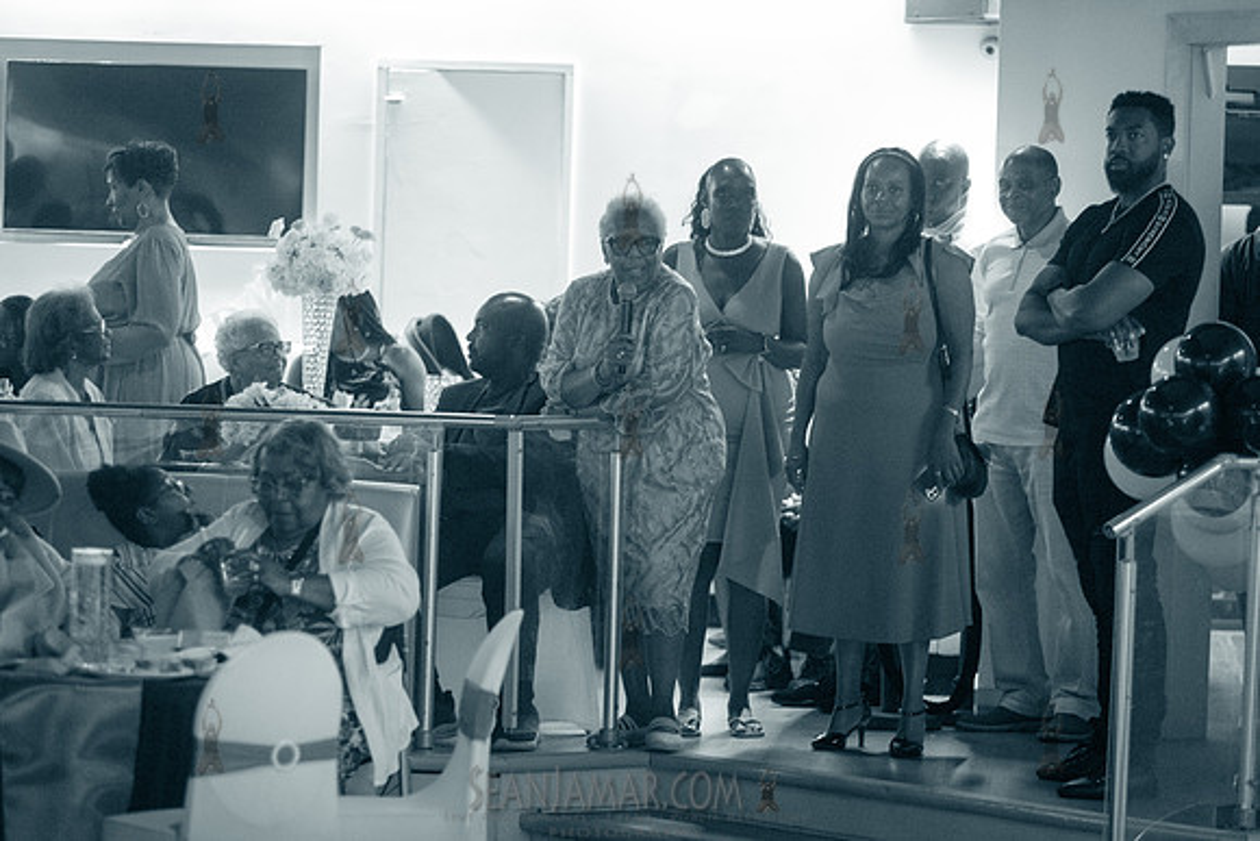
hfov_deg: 15.2
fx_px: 4726
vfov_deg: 10.2
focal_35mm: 135
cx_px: 630
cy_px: 420
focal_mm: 135
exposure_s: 1/200
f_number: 3.2
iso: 10000
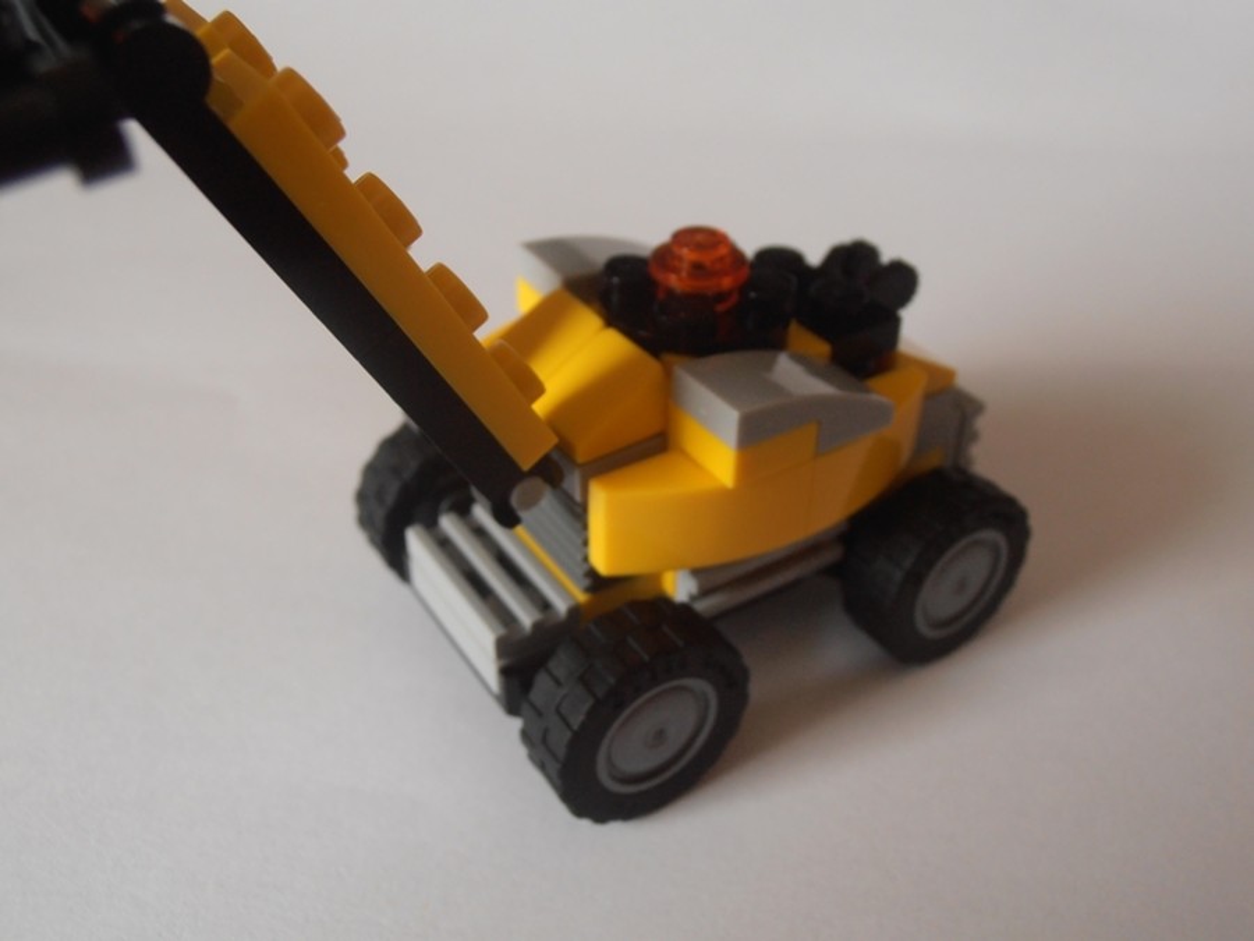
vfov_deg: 38.7
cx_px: 627
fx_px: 1340
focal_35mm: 37
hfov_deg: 50.1
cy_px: 470
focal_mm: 6.61
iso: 125
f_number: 3.9
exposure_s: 1/25
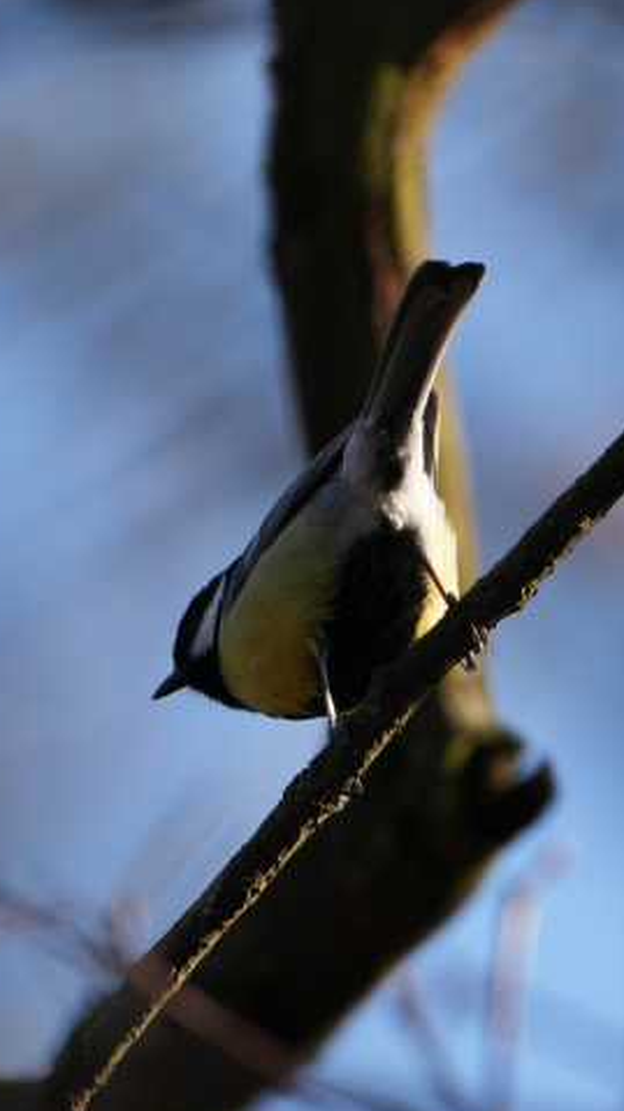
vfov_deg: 1.2
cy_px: 475
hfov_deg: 0.7
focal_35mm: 1858
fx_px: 54721
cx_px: 378
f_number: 8
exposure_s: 1/250
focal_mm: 800
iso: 250
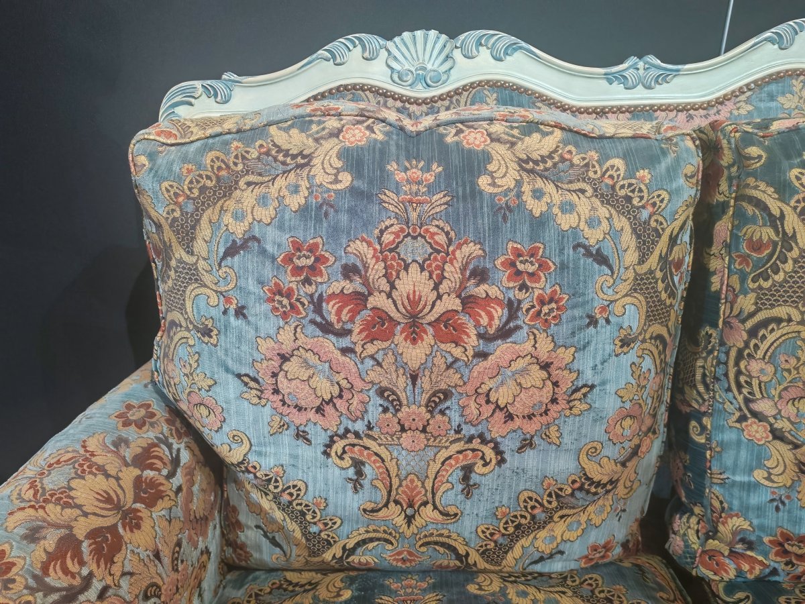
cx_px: 402
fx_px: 628
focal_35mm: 27
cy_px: 302
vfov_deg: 51.4
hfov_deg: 65.3
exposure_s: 1/50
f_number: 1.9
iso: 1600
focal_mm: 6.12
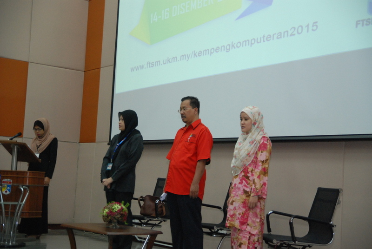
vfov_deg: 22.7
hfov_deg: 33.4
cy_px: 124
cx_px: 186
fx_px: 621
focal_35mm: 60
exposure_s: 1/125
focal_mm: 40
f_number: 3.2
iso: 1250
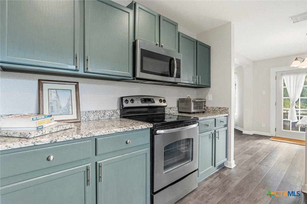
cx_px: 154
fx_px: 136
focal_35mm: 16
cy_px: 102
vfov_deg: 73.7
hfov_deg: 96.7
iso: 2000
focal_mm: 16
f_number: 7.1
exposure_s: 1/50
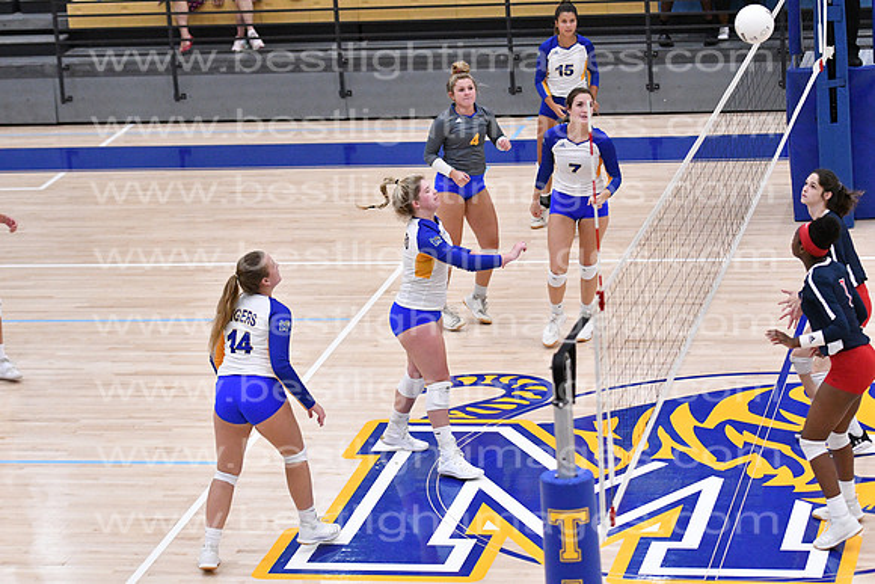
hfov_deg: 16.6
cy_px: 292
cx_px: 438
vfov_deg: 11.2
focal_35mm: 123
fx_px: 2990
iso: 6400
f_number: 3.2
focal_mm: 82
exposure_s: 1/1000
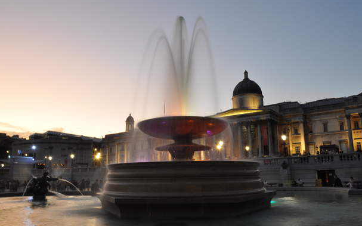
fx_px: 286
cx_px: 186
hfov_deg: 64.6
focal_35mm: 29
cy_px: 119
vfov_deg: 43.1
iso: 640
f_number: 22
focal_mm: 18
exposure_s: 1
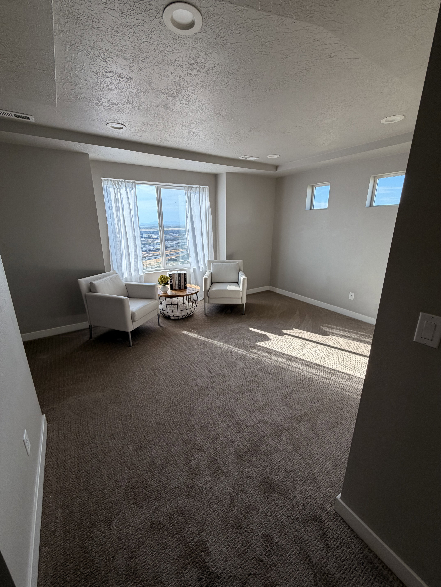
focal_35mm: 14
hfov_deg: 85.7
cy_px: 294
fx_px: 238
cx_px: 220
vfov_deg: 102.1
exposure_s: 1/210
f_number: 2.2
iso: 64
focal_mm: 2.22
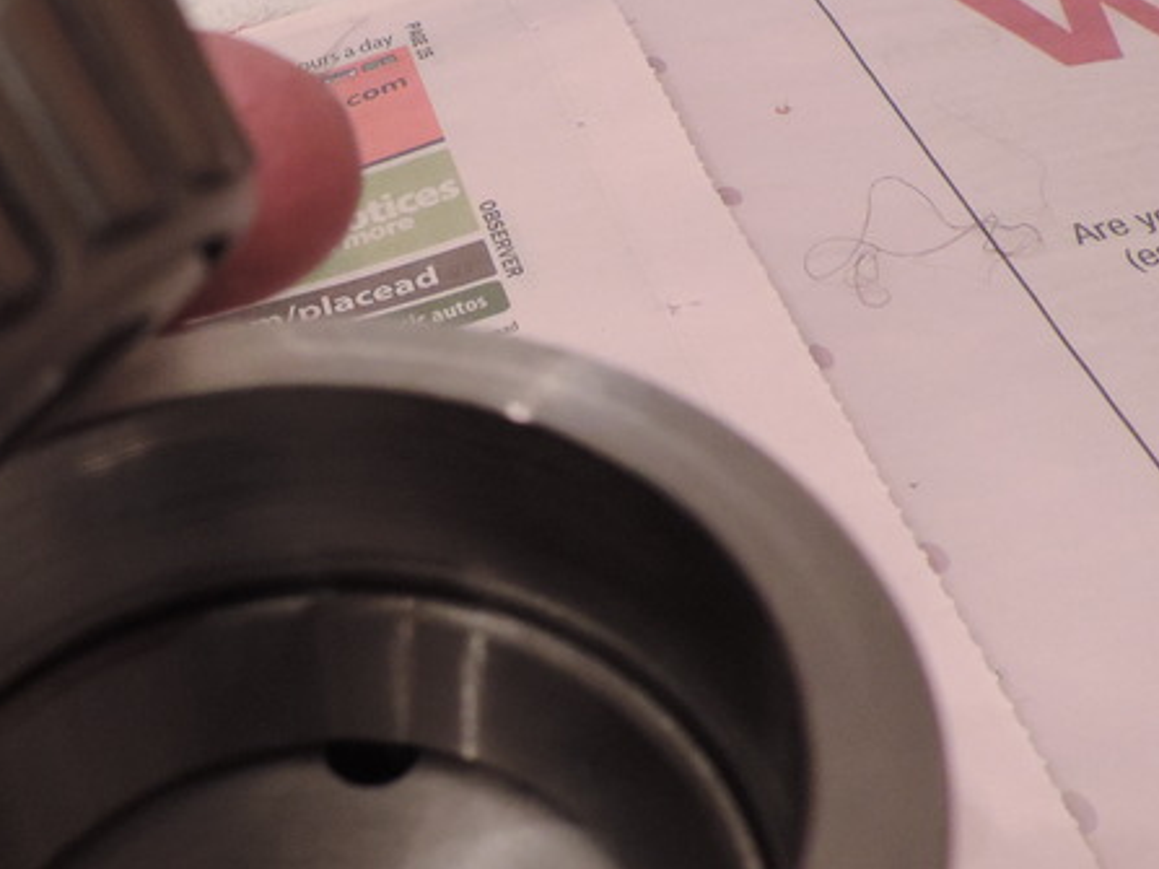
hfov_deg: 34.4
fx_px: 1841
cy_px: 457
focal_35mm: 55
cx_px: 332
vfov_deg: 26.5
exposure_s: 1/20
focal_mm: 4.3
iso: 400
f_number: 3
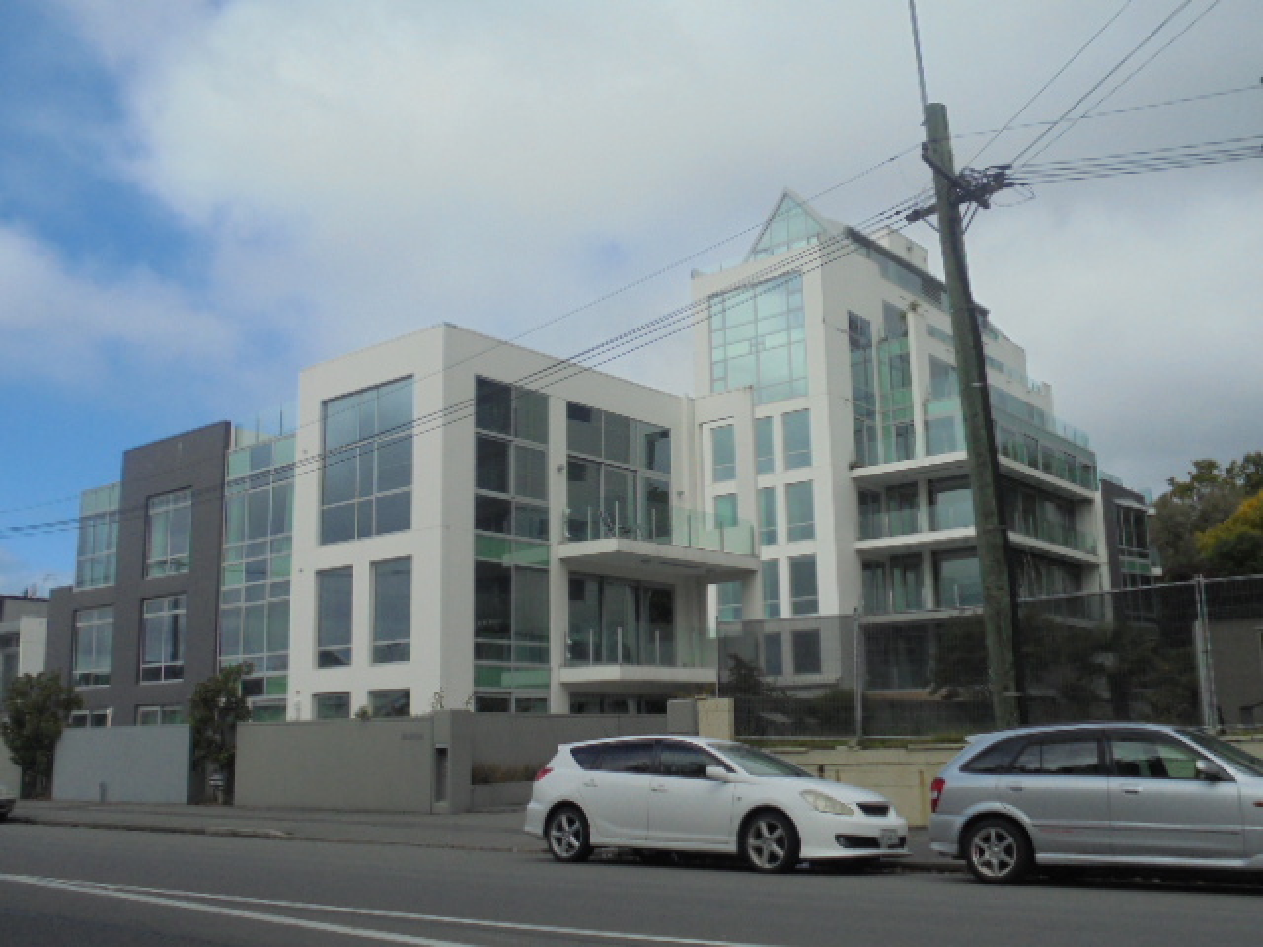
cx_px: 632
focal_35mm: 34
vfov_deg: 41.8
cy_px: 474
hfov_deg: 54.0
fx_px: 1241
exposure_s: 1/250
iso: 200
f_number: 12.5
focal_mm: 6.1
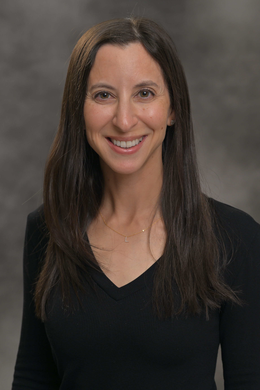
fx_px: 963
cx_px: 127
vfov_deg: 22.9
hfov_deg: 15.4
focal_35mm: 89
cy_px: 191
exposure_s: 1/200
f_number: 5.6
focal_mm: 86
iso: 100
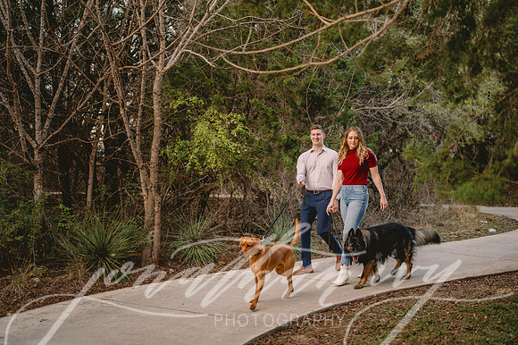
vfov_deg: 27.0
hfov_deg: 39.6
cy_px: 172
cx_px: 259
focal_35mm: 50
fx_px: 719
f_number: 2
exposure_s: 1/400
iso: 250
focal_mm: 50
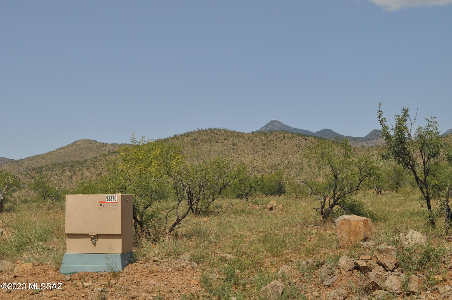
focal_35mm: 51
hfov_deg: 38.9
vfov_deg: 26.4
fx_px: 639
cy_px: 150
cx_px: 226
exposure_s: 1/320
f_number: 9
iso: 200
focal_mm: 34
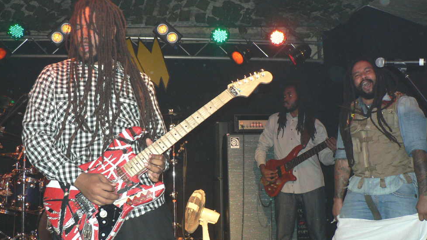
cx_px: 211
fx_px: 442
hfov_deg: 51.6
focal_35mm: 39
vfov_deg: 30.4
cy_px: 140
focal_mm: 6
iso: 200
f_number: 2.8
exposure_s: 1/60
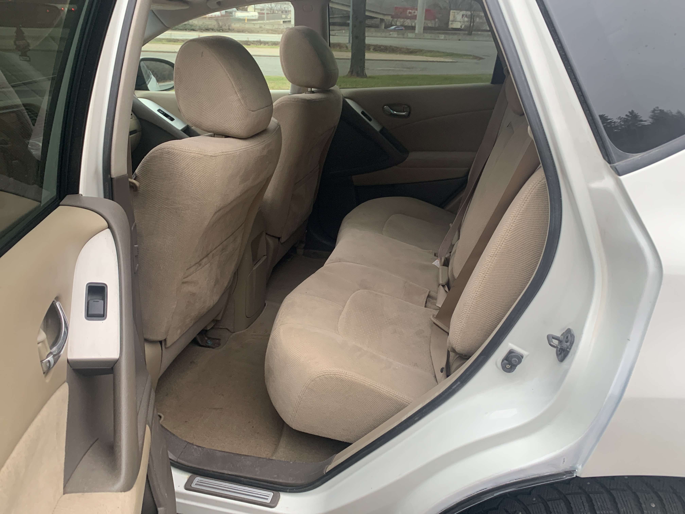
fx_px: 515
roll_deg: -3.7
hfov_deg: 67.3
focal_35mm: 26
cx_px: 342
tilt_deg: -25.6
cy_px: 257
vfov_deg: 53.1
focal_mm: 4.25
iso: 100
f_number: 1.8
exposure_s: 1/77
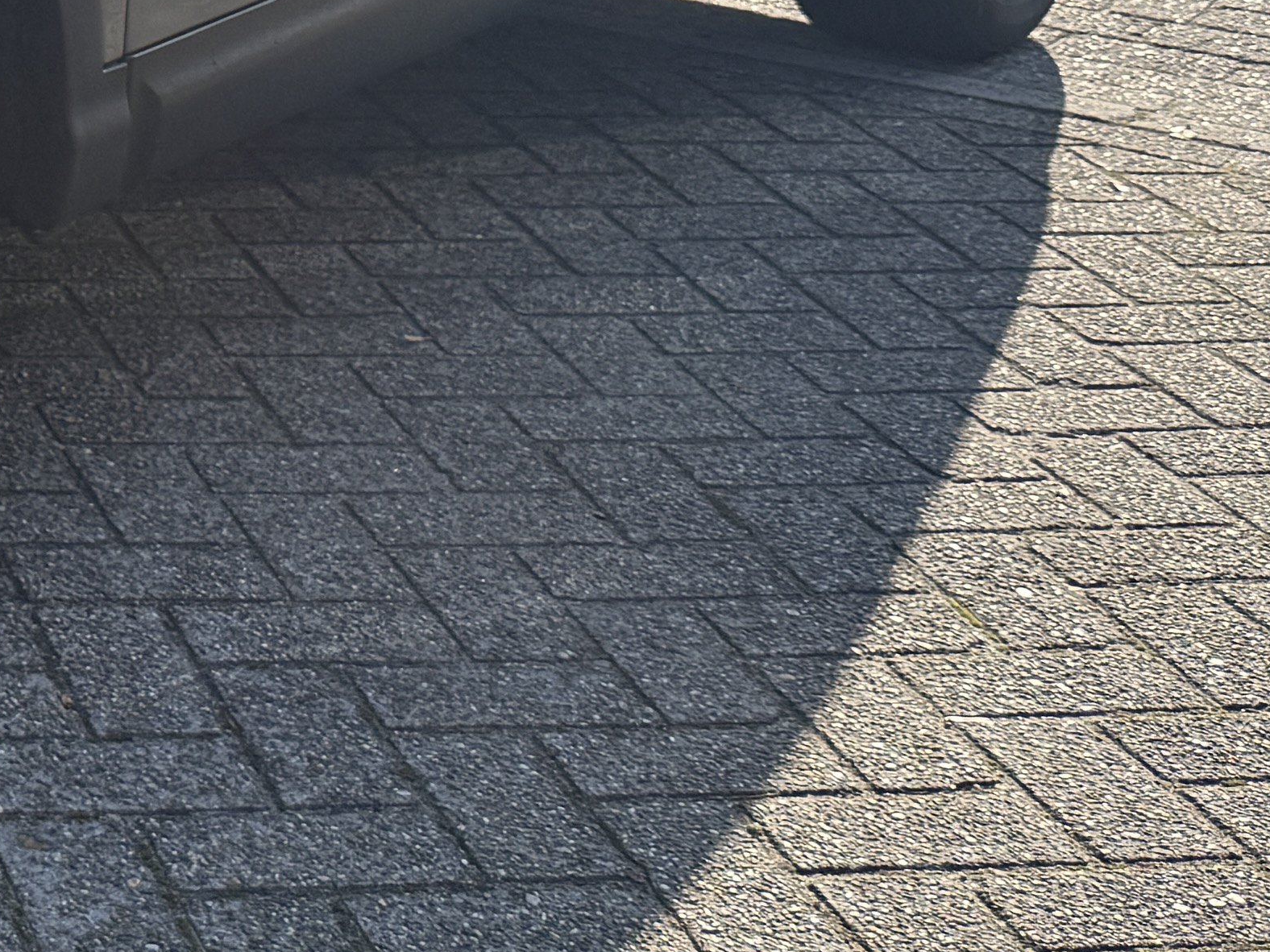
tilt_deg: -10.7
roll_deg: +1.6
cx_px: -621
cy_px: -122
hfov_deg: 19.6
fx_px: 3192
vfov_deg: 16.4
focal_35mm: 87
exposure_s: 1/2299
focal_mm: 6.76
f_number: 1.78
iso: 100
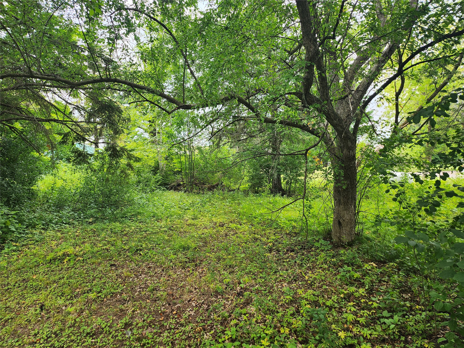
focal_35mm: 24
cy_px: 174
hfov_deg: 71.6
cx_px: 232
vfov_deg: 56.8
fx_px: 322
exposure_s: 1/296
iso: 50
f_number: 1.8
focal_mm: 5
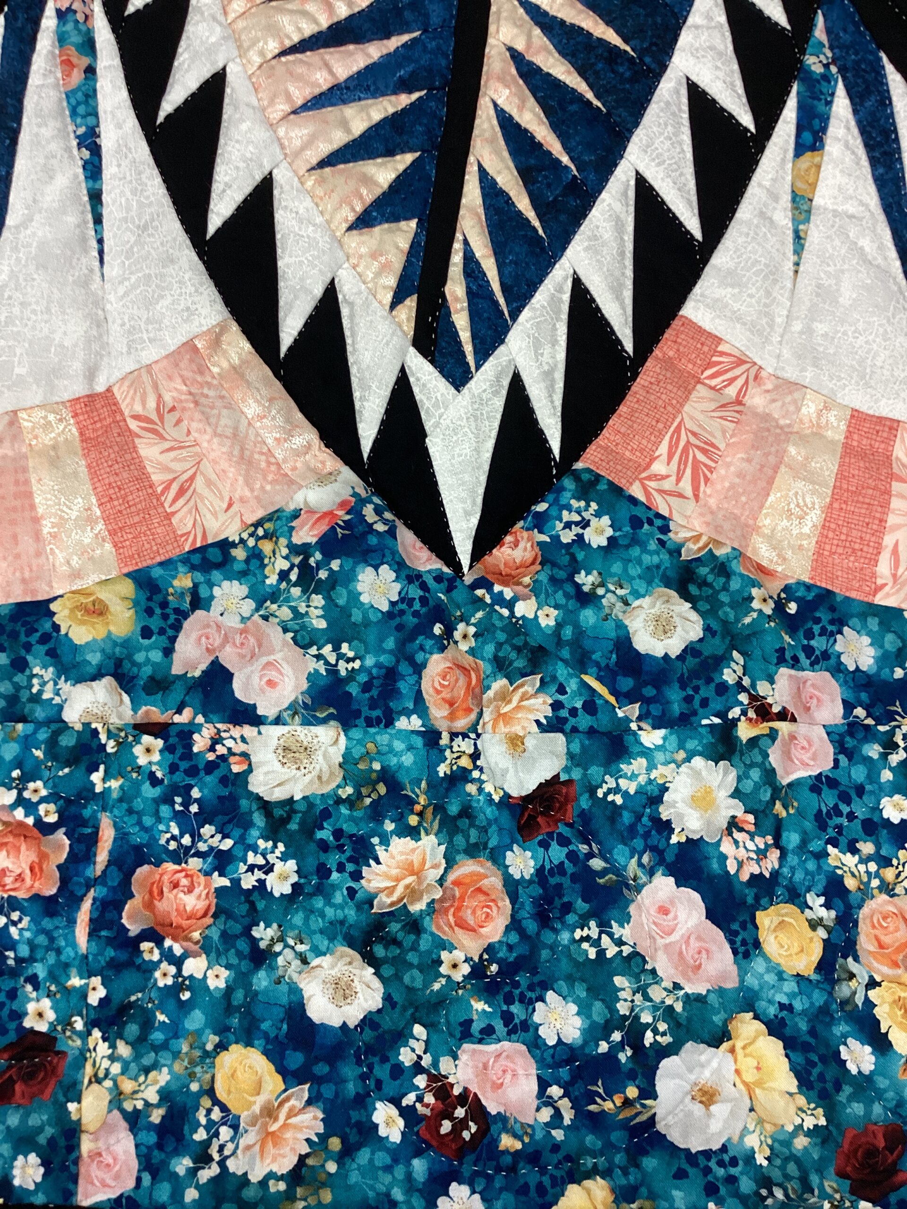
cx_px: 454
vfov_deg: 58.4
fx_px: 1083
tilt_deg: -72.8
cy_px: 604
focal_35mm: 31
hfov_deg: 45.4
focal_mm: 3.3
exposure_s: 1/60
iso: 80
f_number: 2.4
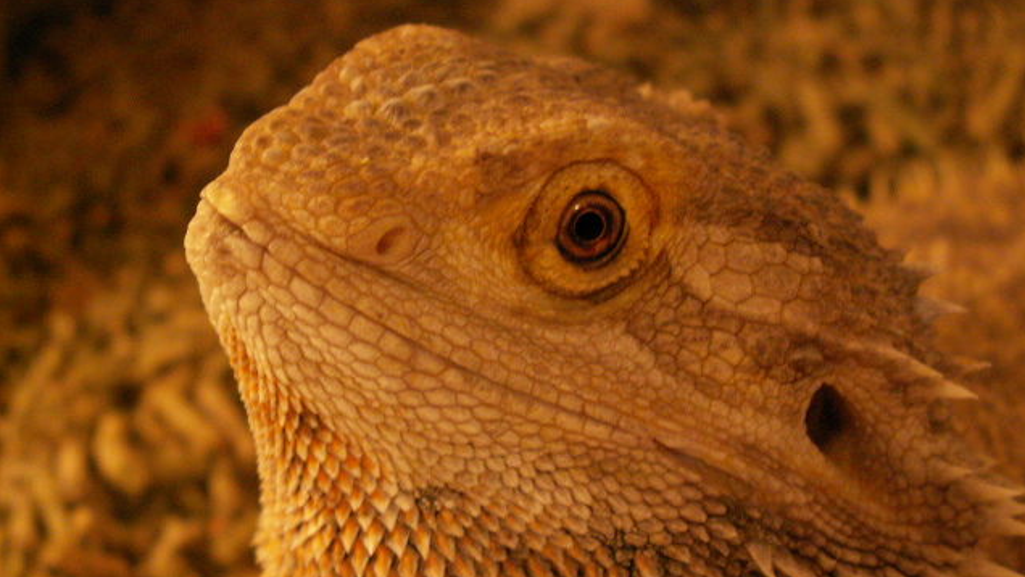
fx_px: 1848
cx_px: 514
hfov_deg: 31.0
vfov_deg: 17.7
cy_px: 377
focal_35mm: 68
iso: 160
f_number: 3.2
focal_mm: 10.28
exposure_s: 1/13
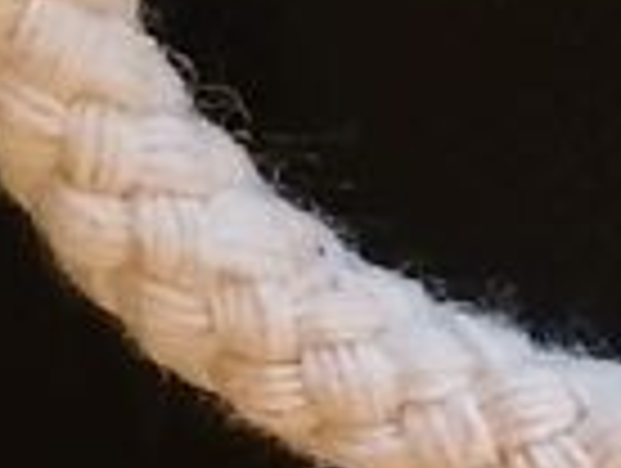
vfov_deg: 5.9
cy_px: 56
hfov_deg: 7.3
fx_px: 4511
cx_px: 1580
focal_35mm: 251
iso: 320
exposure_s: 1/50.3
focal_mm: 3.98
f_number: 1.8
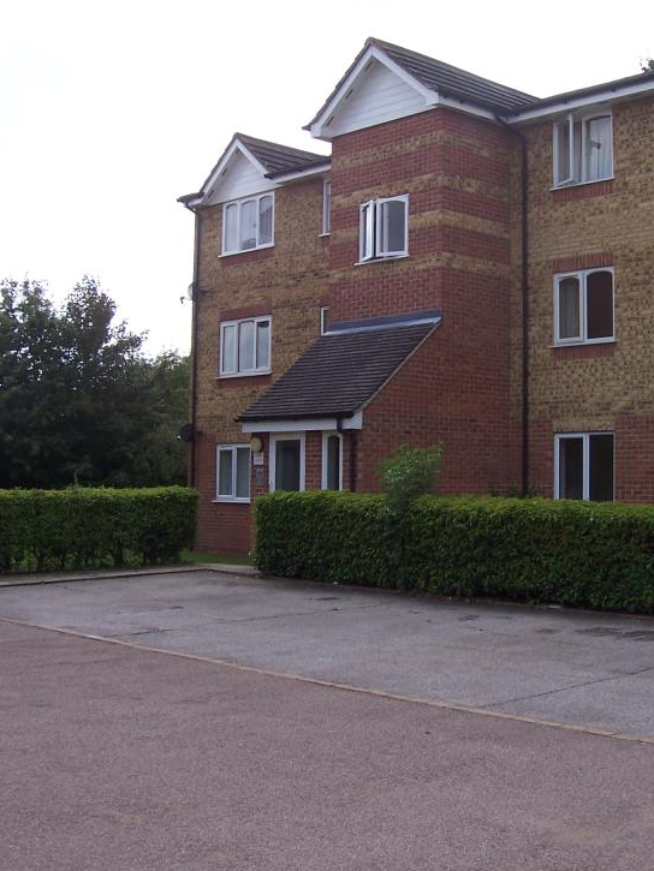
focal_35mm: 48
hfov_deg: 30.1
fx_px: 1209
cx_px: 429
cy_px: 404
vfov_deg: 39.6
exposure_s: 1/350
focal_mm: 5.6
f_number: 5.6
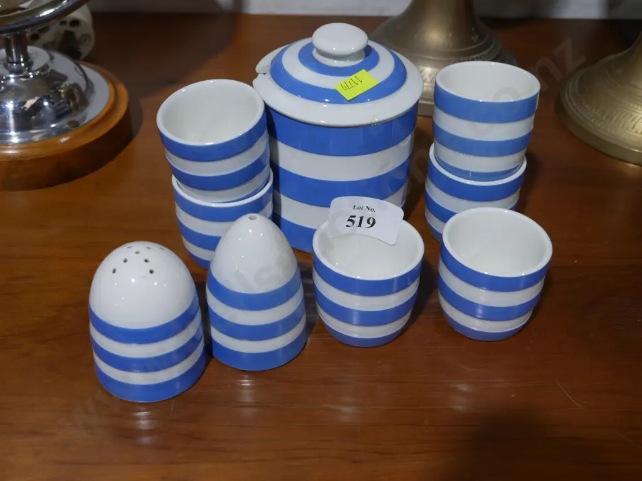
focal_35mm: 48
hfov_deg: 39.7
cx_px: 321
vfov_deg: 30.3
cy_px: 240
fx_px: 890
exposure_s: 1/60
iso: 400
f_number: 5.2
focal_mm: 24
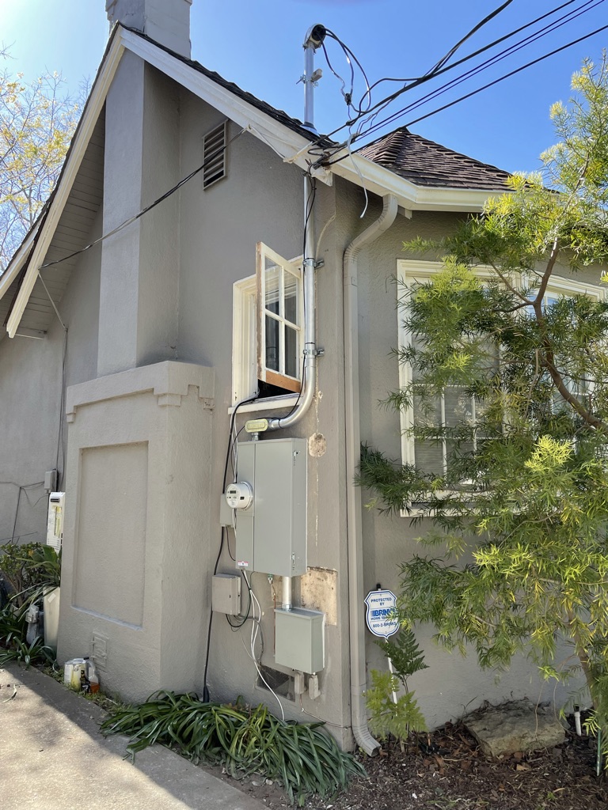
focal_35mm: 26
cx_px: 304
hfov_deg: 53.1
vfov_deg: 67.3
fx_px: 609
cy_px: 405
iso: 32
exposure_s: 1/454
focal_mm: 4.2
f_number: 1.6
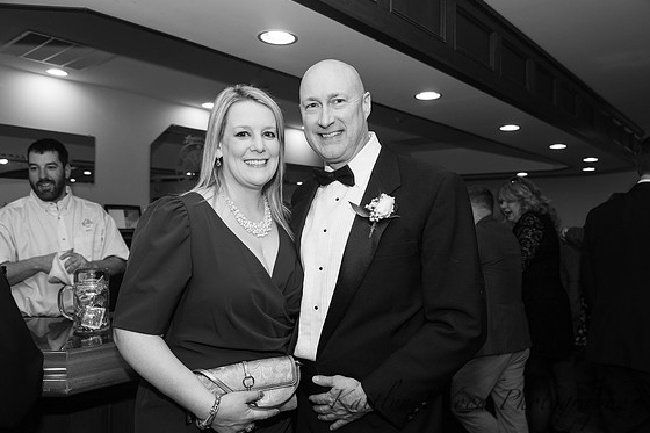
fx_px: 523
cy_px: 221
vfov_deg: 44.9
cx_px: 328
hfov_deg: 63.7
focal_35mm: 29
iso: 800
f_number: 4
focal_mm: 28
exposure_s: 1/200
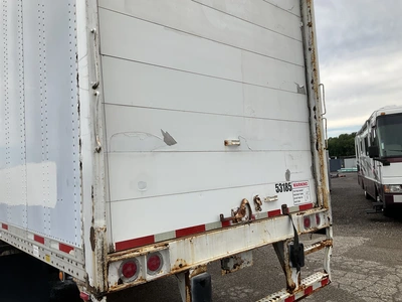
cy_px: 151
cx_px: 201
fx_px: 337
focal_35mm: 29
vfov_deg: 48.2
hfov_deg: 61.7
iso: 25
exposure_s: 1/1451
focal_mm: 3
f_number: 1.8
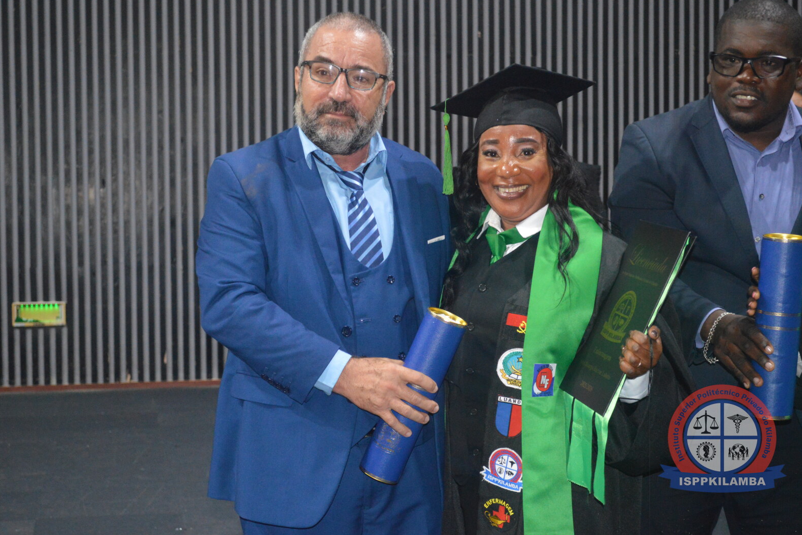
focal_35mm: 64
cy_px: 264
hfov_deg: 31.4
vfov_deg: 21.2
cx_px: 398
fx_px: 1426
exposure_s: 1/60
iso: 2800
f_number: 5.3
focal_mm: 42
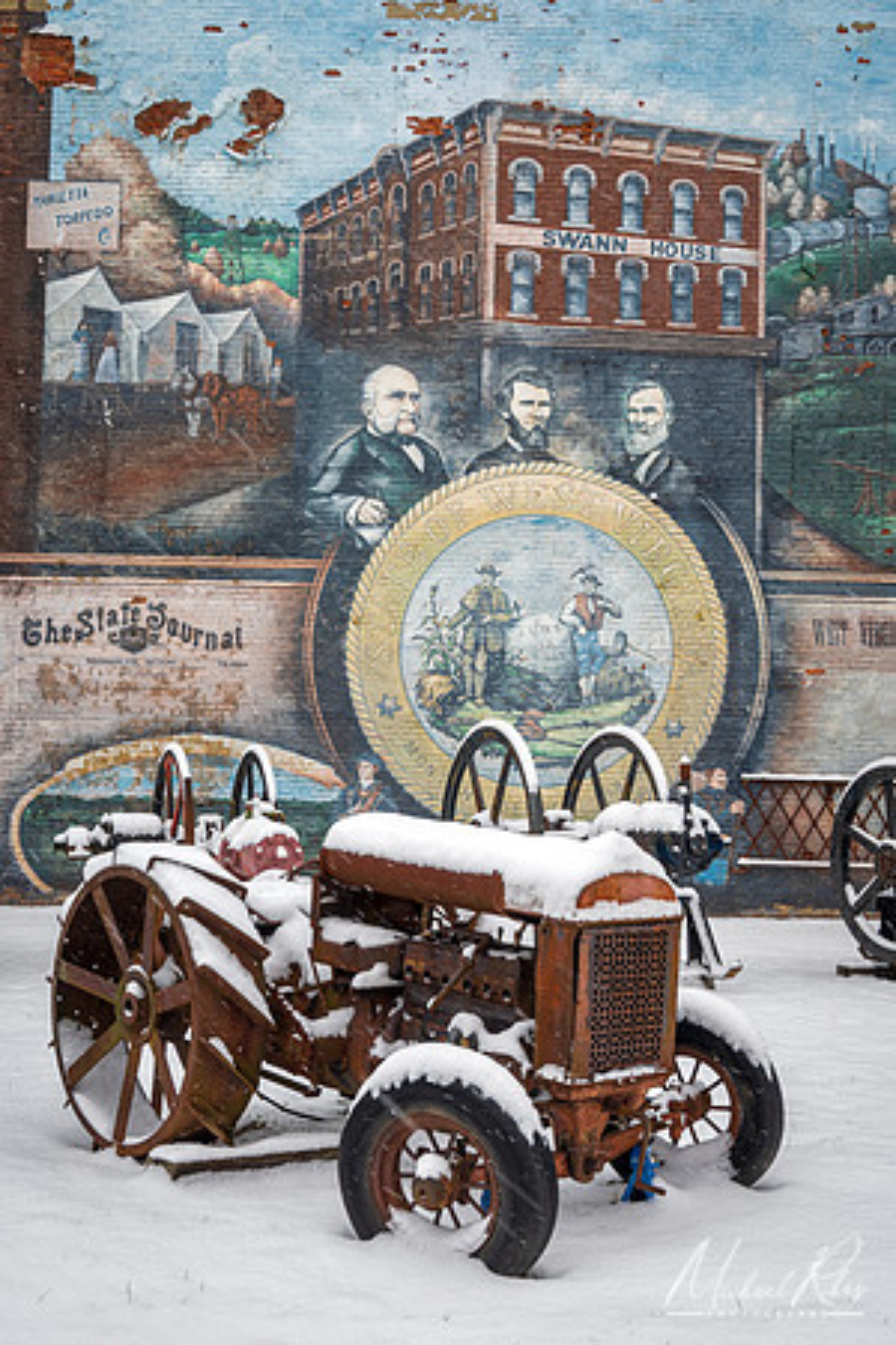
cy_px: 672
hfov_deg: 30.8
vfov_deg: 45.0
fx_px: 1624
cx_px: 448
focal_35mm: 44
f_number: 8
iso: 200
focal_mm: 29
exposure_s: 1/100
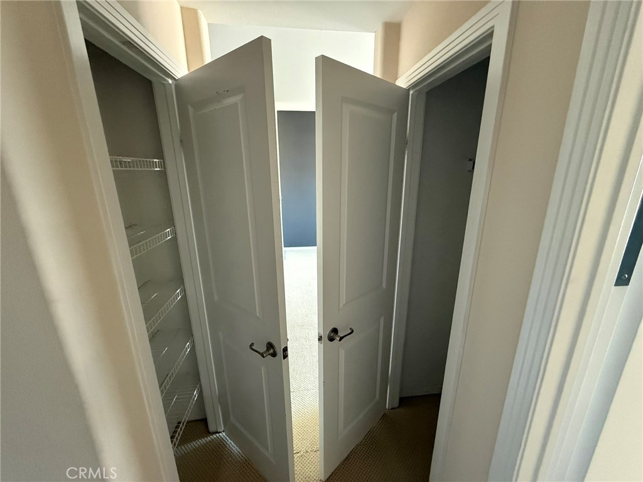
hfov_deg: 102.1
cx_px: 322
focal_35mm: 14
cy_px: 241
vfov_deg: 85.7
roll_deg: +0.5
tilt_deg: -15.0
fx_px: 260
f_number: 2.2
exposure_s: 1/60
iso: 800
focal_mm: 2.22
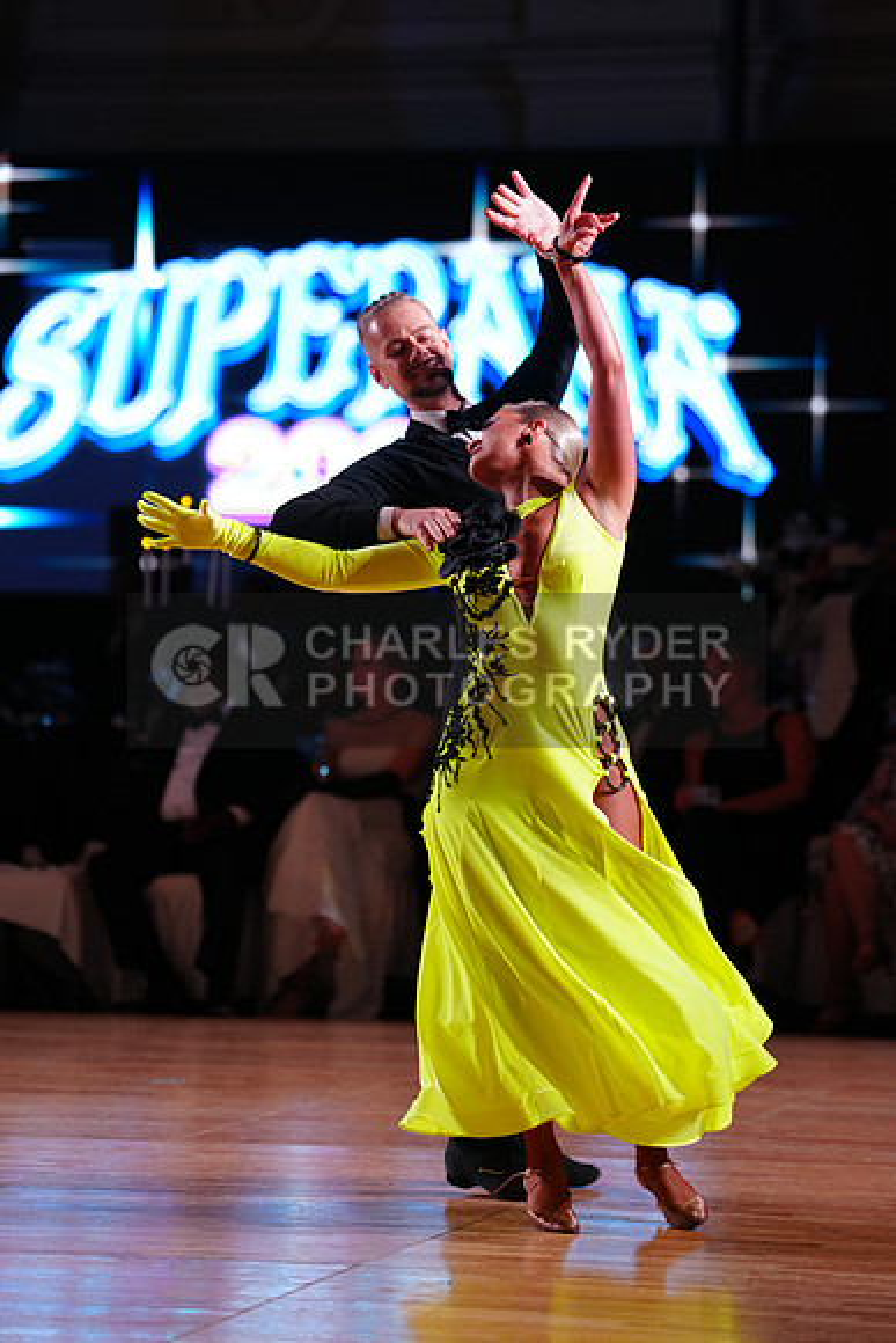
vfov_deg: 16.0
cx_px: 448
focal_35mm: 128
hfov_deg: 10.7
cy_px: 672
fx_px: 4775
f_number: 2.8
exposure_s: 1/400
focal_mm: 128
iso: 1250
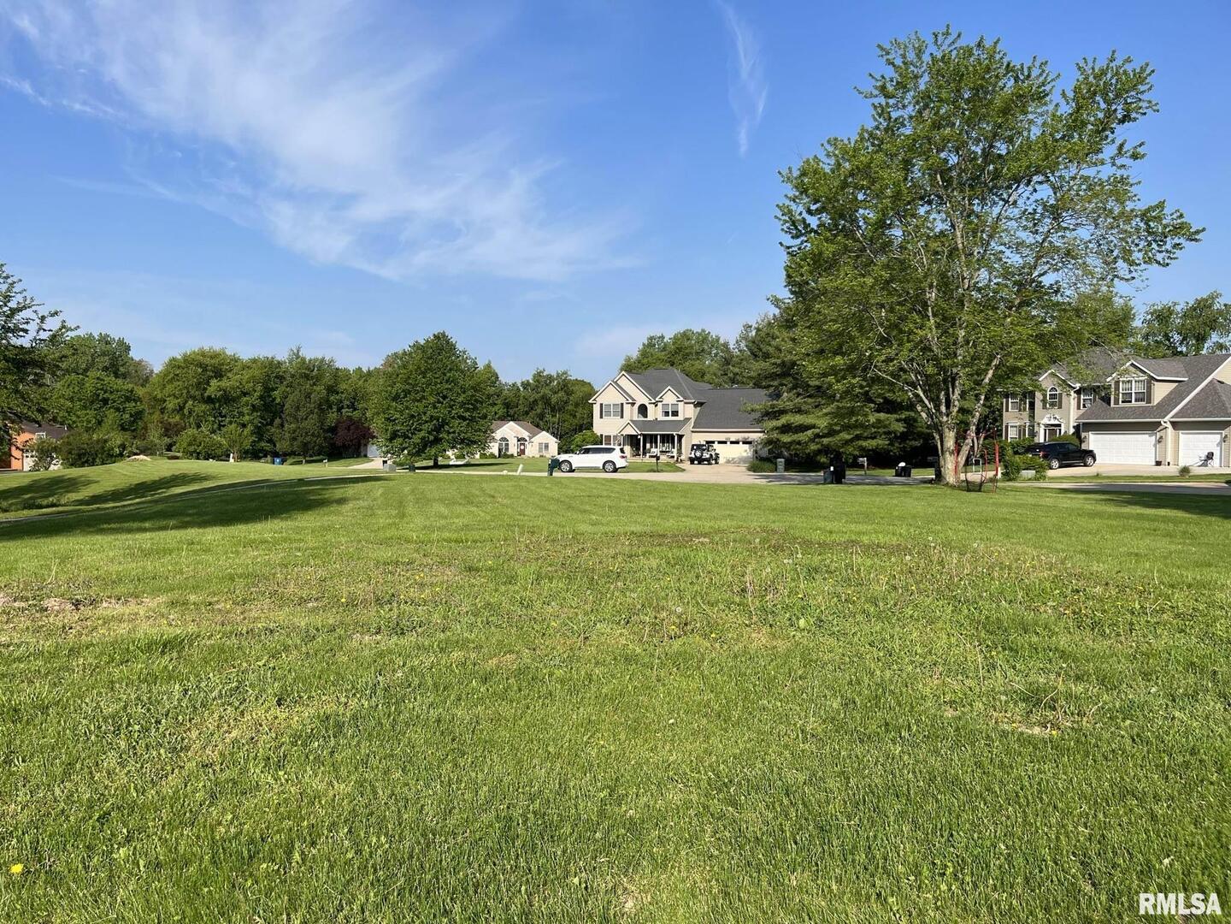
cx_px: 616
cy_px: 462
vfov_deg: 53.1
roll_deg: +0.2
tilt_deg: -2.3
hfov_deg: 67.3
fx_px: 925
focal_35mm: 26
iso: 50
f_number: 1.6
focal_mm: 5.1
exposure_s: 1/3311
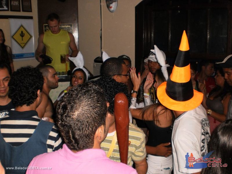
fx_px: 241
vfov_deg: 39.7
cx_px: 116
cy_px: 87
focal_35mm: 36
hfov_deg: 51.4
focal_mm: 6.3
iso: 160
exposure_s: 1/30
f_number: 3.1
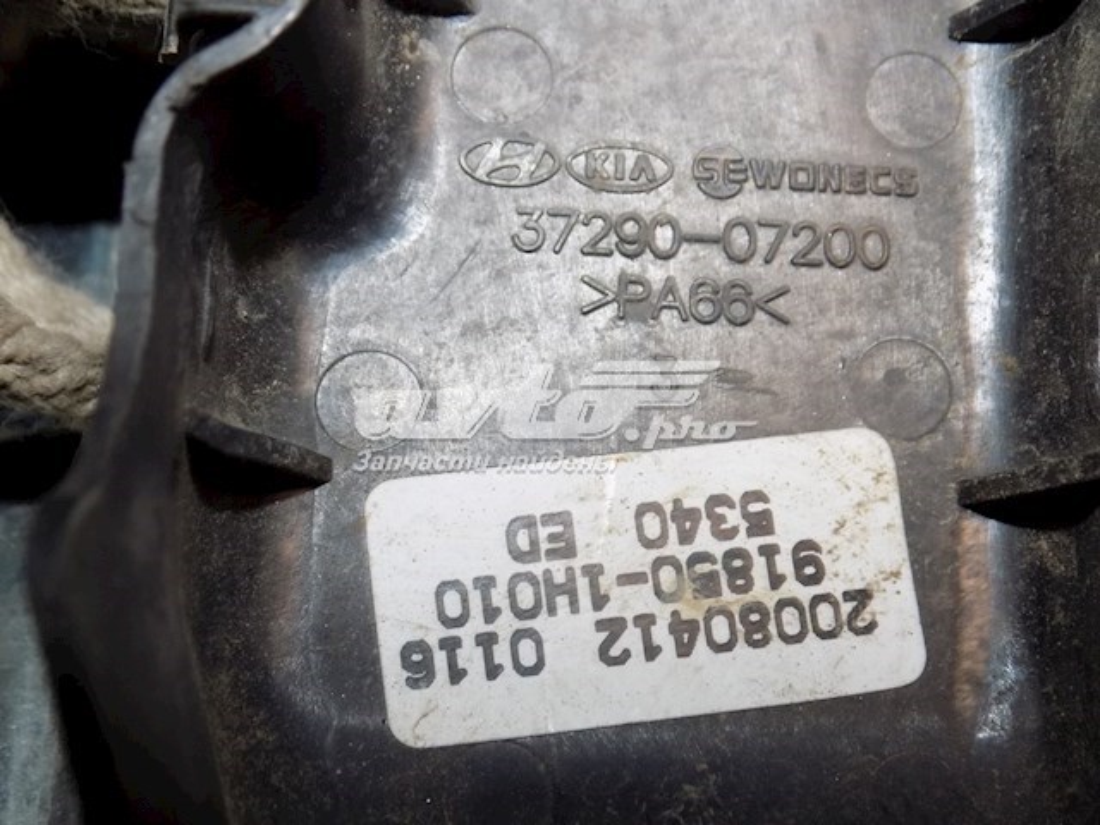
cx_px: 550
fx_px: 1652
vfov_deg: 28.0
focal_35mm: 52
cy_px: 412
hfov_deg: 36.8
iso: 200
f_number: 3.9
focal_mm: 9.3
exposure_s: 1/30
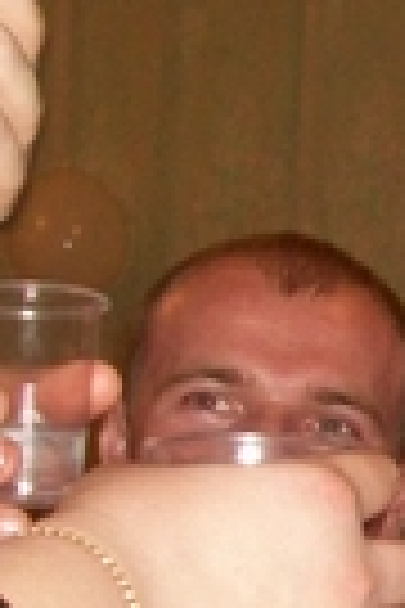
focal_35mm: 144
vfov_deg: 14.2
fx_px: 2430
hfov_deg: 8.8
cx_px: 904
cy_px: 475
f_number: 2.8
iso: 200
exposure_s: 1/60
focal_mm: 5.7
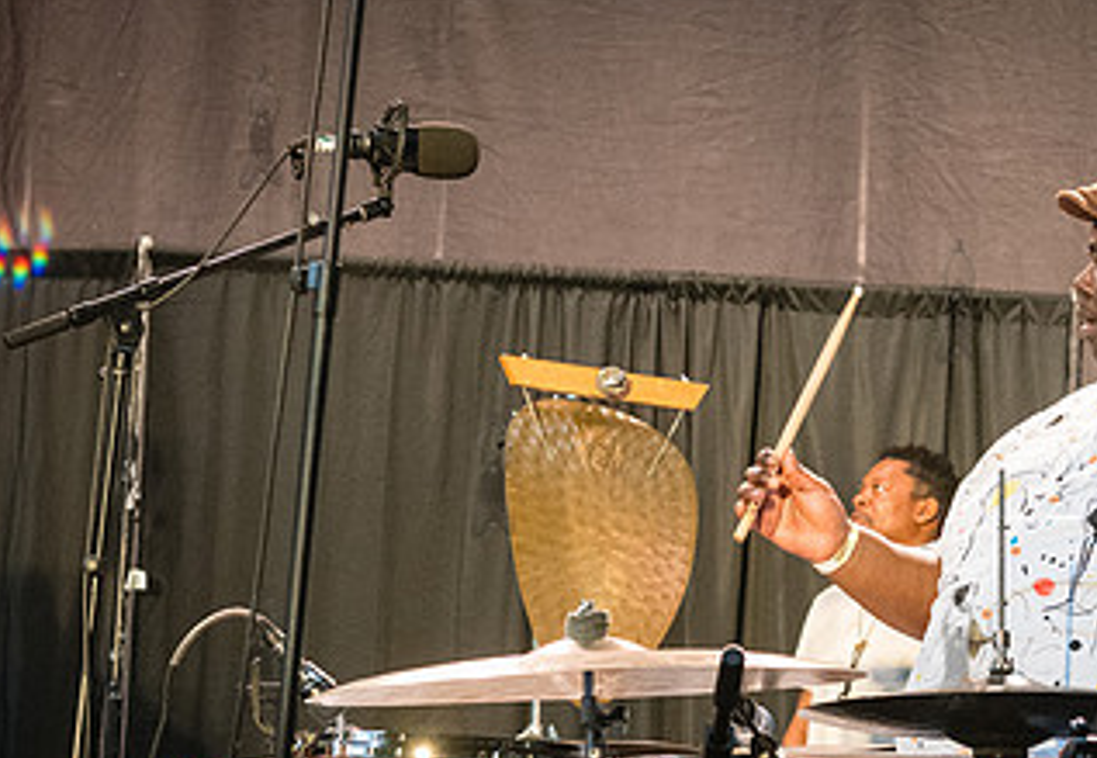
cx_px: 803
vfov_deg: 14.0
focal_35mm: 100
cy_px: 572
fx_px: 3081
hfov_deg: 20.1
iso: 8000
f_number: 5
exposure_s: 1/320
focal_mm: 48
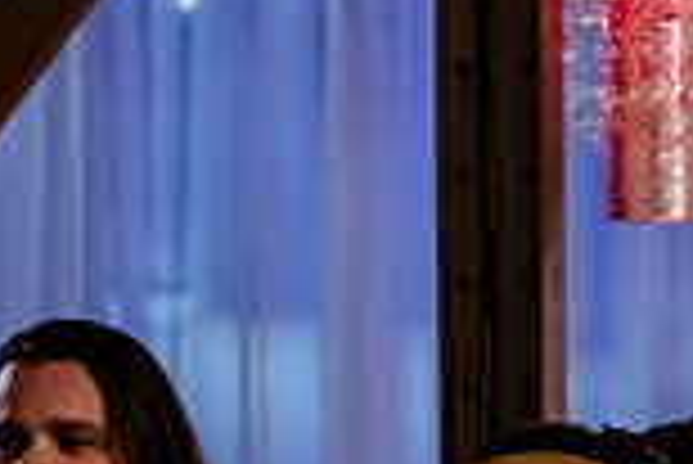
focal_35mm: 594
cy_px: 561
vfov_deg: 2.3
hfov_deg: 3.5
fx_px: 11445
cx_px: 1148
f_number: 2.8
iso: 4000
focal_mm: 105
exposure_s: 1/125
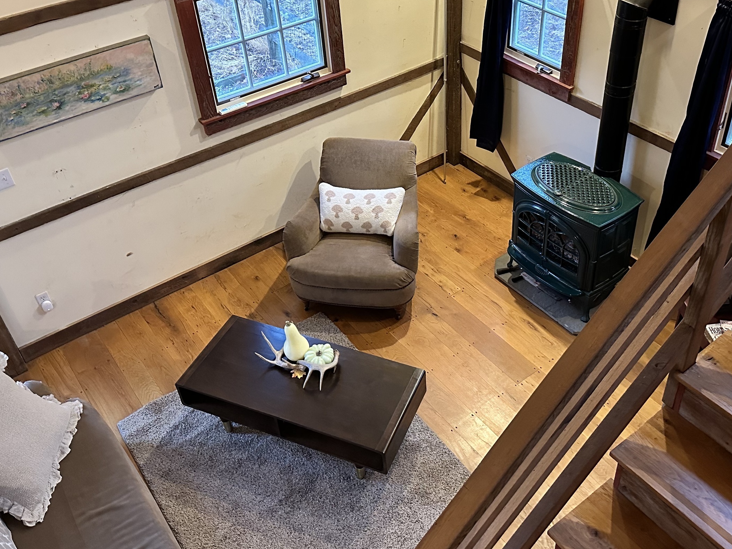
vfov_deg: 40.4
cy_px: 207
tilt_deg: -36.7
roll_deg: +1.6
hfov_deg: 52.5
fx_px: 740
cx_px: 411
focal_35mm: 35
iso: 800
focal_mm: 6.86
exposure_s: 1/60
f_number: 1.78
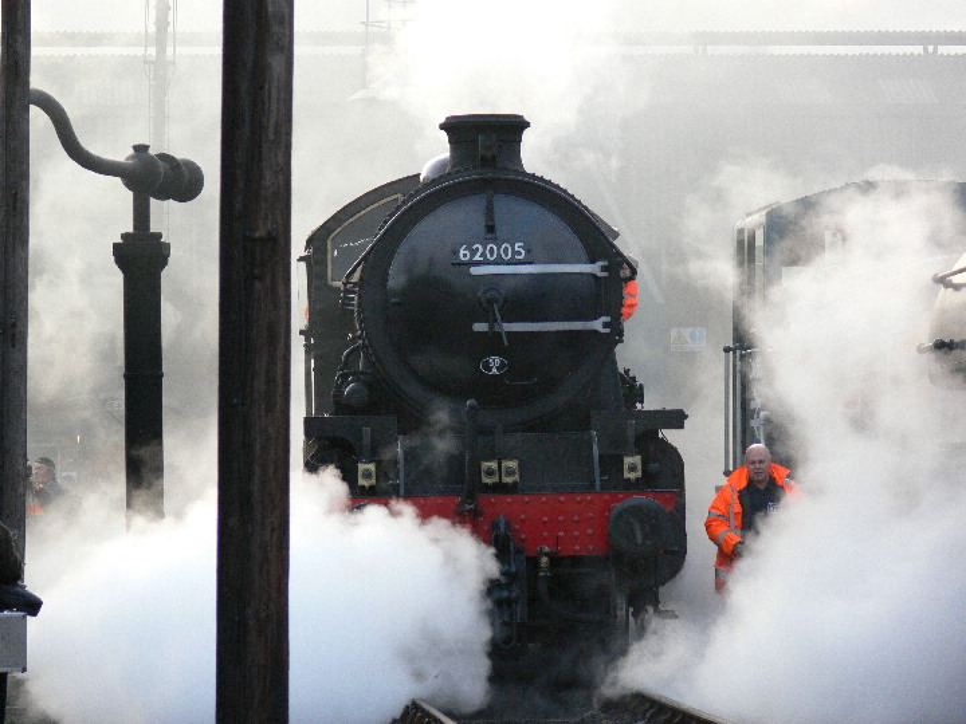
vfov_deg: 7.6
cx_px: 483
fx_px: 5442
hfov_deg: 10.1
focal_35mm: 195
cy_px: 362
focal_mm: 41.3
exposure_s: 1/160
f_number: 3.6
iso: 200
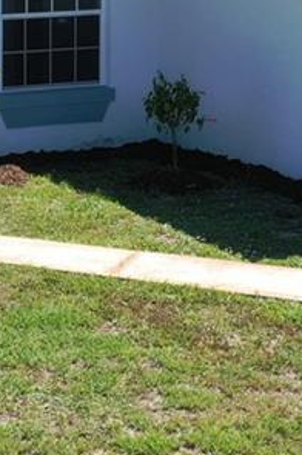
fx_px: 1917
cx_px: -80
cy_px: -56
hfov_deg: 8.9
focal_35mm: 152
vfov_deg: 13.2
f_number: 5.6
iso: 100
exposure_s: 1/320
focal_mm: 10.26
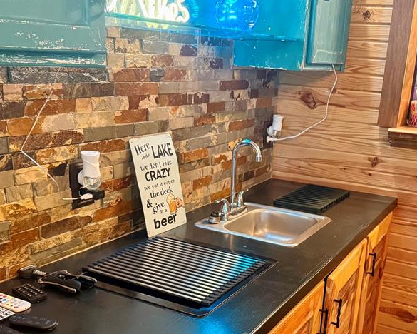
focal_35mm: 41
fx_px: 506
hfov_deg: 44.4
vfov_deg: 35.8
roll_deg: -4.1
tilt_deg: -18.8
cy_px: 242
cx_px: 259
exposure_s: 1/60
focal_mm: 6.76
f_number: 1.78
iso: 640
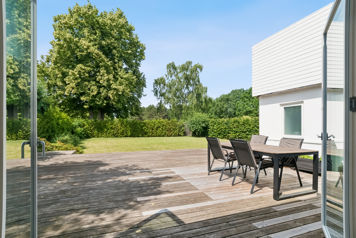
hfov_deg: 90.0
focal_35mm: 18
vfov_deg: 67.4
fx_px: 178
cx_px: 178
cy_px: 119
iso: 200
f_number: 13
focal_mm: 12
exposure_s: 1/320
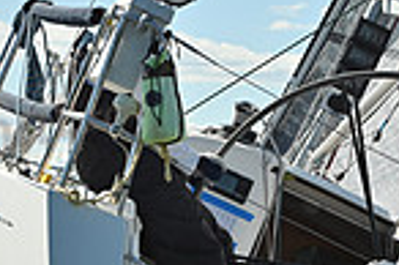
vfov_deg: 4.9
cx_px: 292
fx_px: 3089
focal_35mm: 279
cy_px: 250
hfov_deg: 7.4
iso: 320
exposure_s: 1/1600
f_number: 7.1
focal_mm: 70
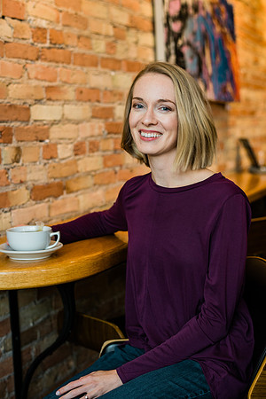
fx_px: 643
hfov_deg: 23.4
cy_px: 200
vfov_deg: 34.5
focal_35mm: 58
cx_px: 133
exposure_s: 1/125
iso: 500
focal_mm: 58
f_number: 3.2
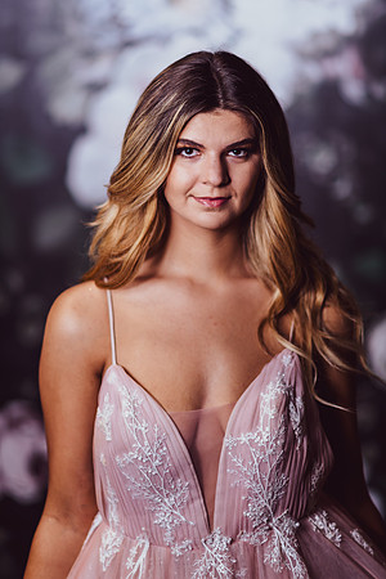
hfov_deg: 13.0
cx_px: 193
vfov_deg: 19.5
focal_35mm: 105
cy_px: 290
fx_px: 1689
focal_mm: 105
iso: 100
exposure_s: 1/200
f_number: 2
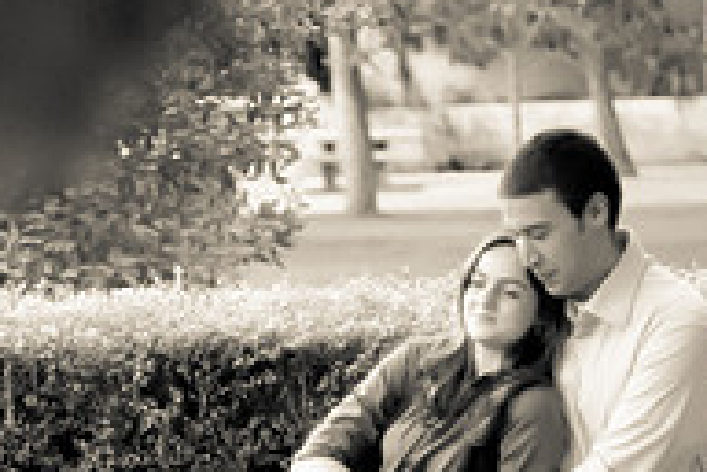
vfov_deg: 9.1
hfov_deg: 13.5
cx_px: 122
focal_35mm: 151
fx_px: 2965
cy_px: 395
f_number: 1.4
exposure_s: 1/200
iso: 4000
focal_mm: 50
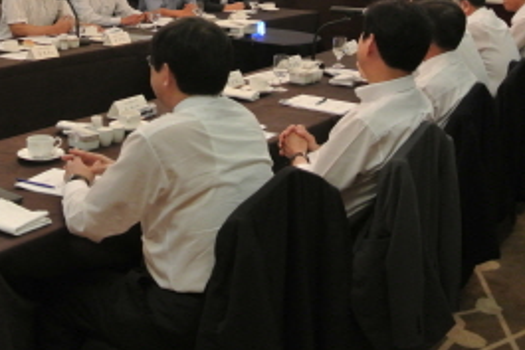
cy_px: 73
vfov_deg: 25.1
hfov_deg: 37.1
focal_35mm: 53
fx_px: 773
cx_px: 180
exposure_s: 1/30
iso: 800
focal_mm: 10
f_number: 3.5
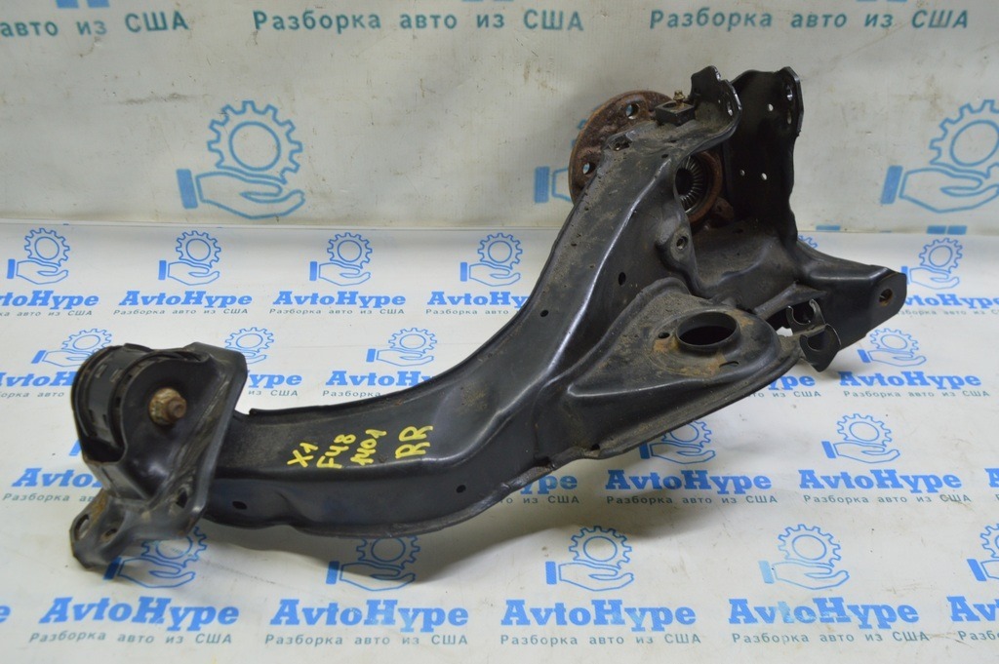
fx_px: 957
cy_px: 332
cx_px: 500
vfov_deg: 38.3
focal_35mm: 34
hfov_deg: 55.1
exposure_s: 1/20
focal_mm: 23
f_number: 5.6
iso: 400
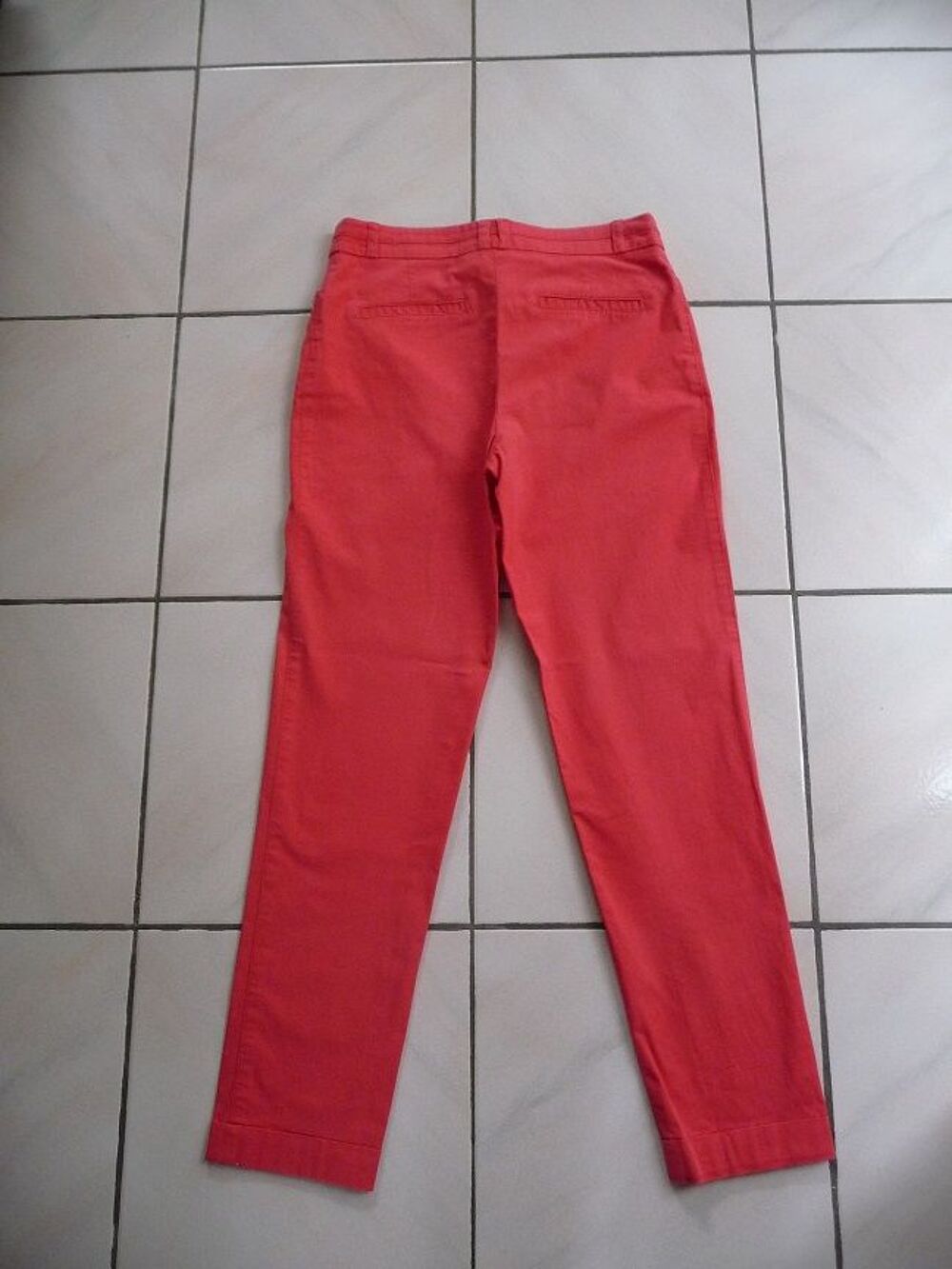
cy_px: 634
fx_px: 1027
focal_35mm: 28
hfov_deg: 49.8
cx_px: 476
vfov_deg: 63.4
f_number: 3.3
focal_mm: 4.7
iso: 320
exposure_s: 1/30
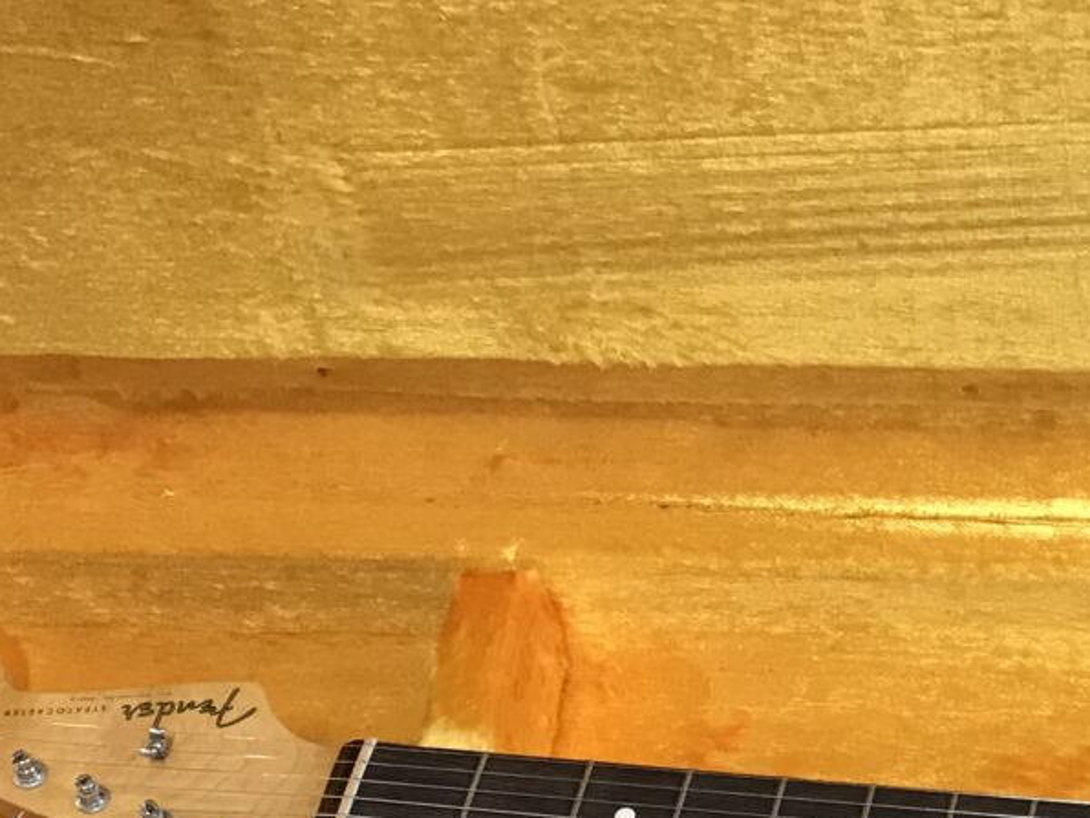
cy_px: 900
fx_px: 2960
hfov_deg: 19.4
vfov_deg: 15.3
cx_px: 1388
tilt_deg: -56.1
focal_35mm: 94
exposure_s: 1/20
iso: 40
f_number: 1.8
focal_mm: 3.99
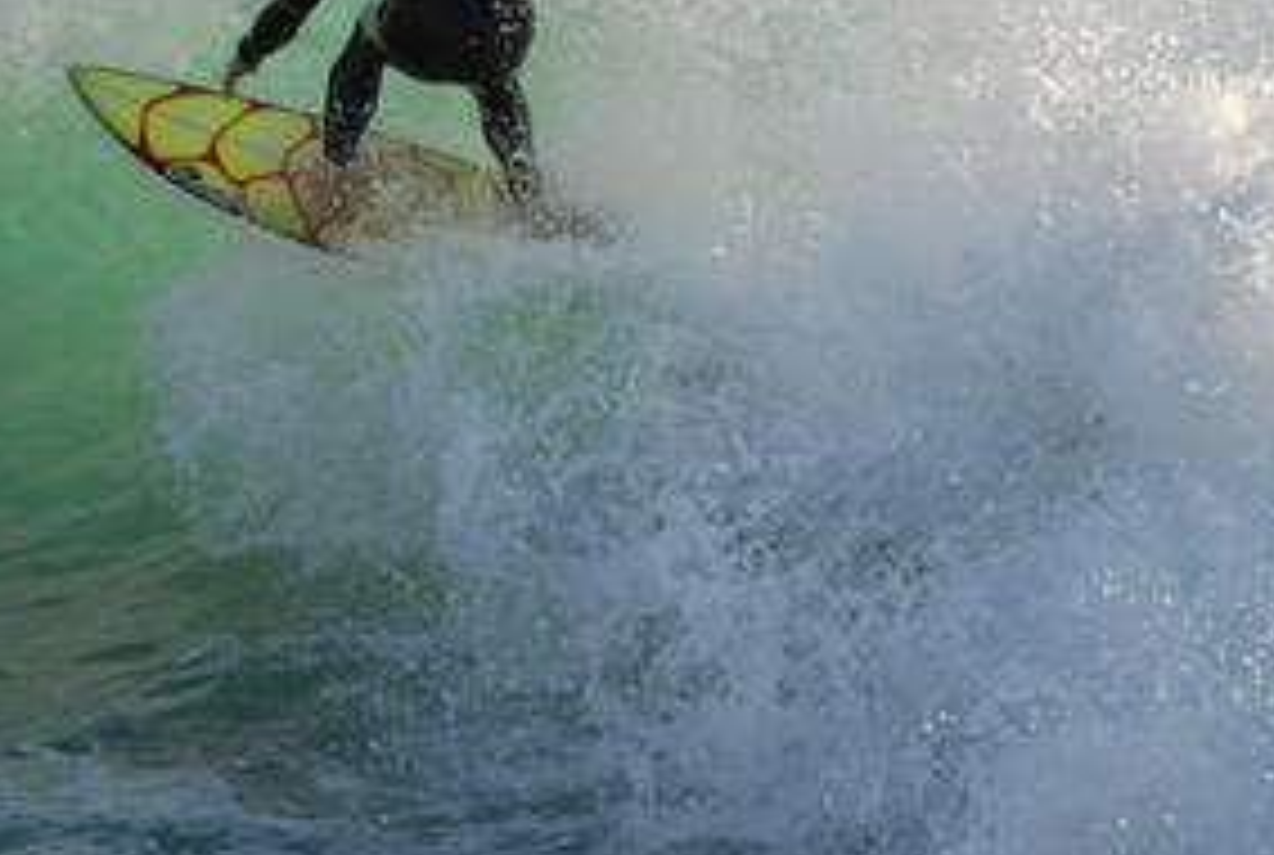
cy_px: 135
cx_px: 401
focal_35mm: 393
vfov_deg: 3.5
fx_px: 13936
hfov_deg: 5.2
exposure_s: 1/1000
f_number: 5.6
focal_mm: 135
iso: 400
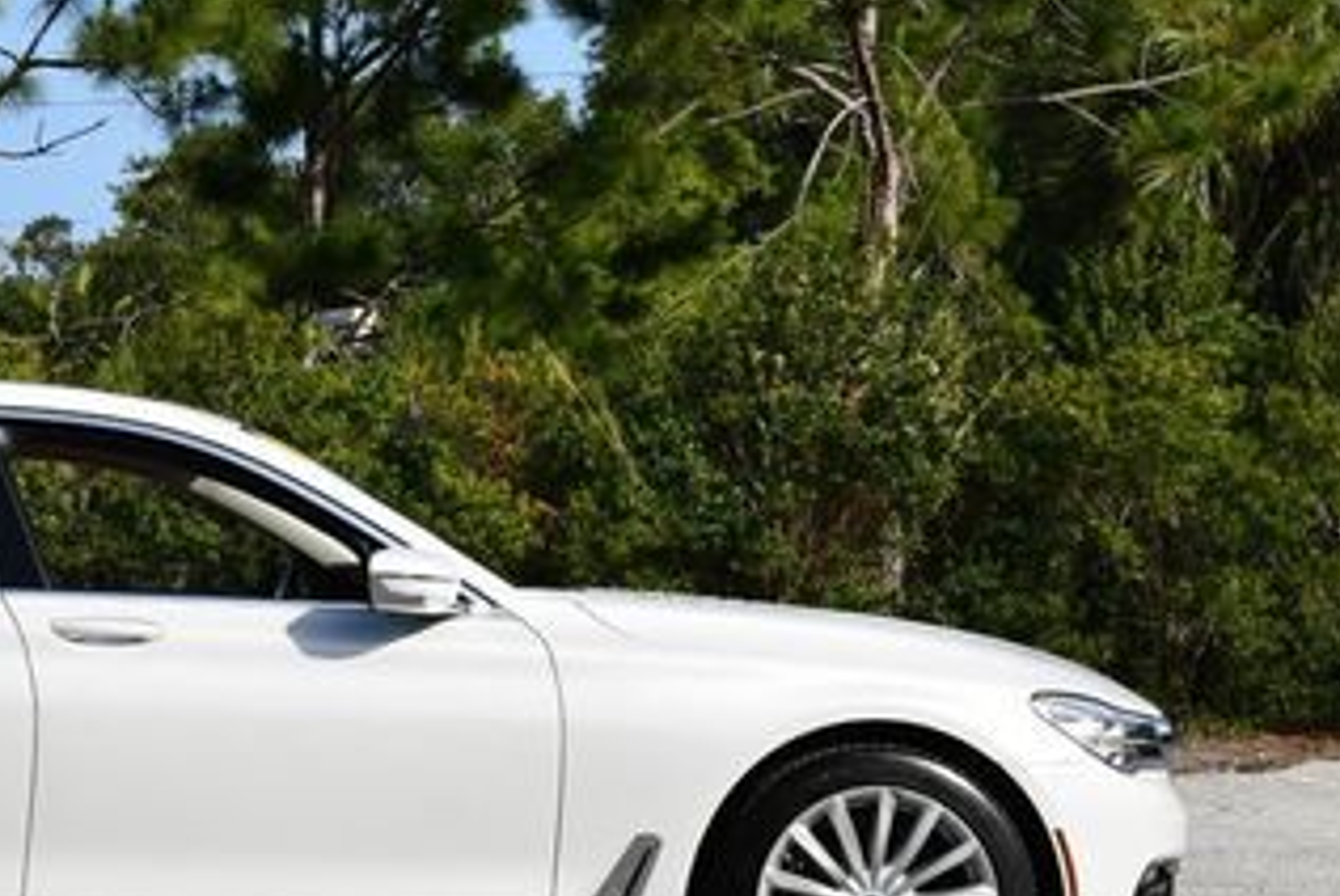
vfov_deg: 13.1
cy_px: 338
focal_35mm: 105
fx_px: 3912
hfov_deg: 18.9
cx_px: 17
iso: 100
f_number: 8
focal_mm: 26
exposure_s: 1/250
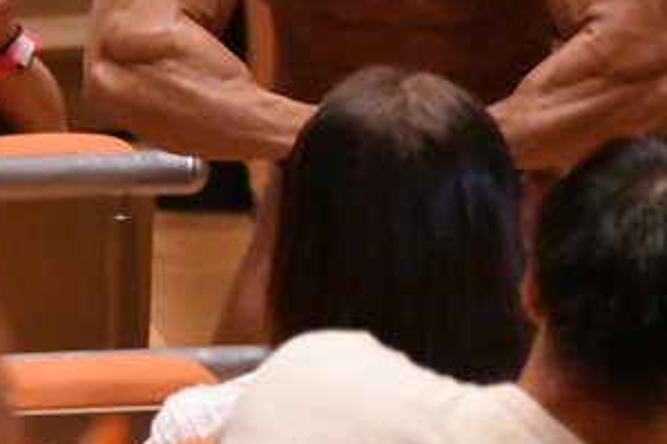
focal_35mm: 583
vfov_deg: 2.4
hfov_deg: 3.5
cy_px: -94
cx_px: 443
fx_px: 10795
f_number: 5.6
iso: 25600
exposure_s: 1/400
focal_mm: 150
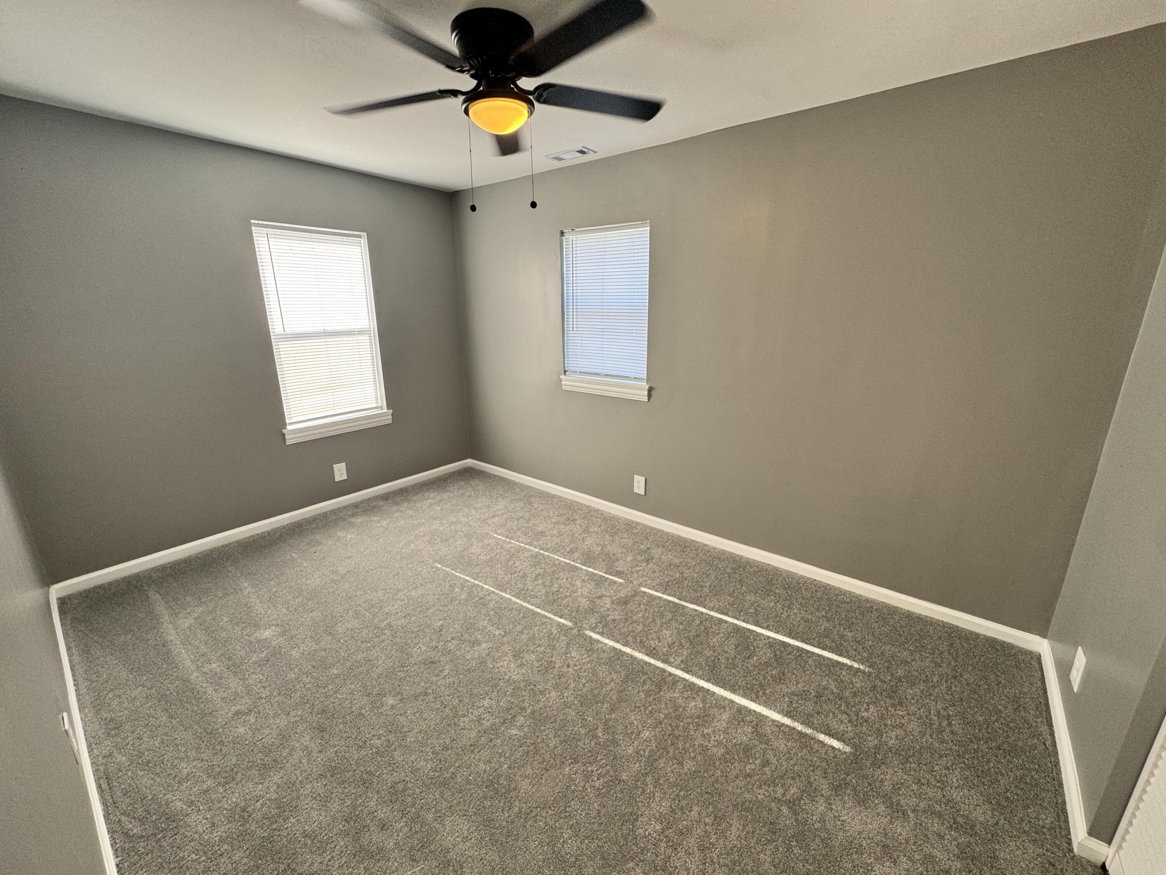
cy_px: 438
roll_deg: +0.9
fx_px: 472
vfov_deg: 85.7
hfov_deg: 102.1
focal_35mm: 14
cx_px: 583
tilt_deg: -16.1
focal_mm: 2.22
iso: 80
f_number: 2.2
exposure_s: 1/120
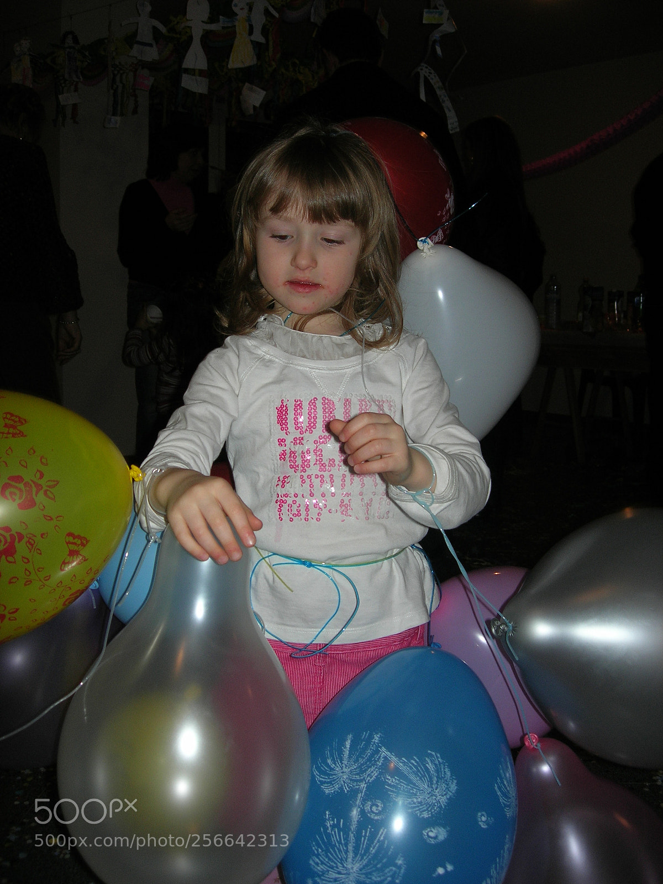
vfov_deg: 49.0
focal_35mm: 38
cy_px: 442
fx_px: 970
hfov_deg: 37.7
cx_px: 332
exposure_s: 1/60.1
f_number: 2.8
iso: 64
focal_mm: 7.8
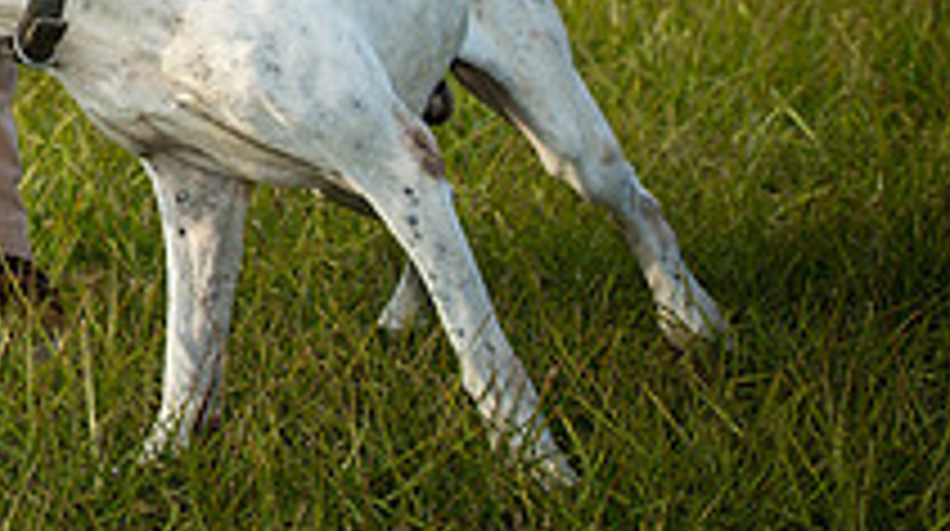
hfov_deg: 8.5
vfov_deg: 4.8
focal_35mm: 250
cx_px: -287
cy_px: -406
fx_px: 6289
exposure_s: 1/320
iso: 100
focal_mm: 78
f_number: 5.6
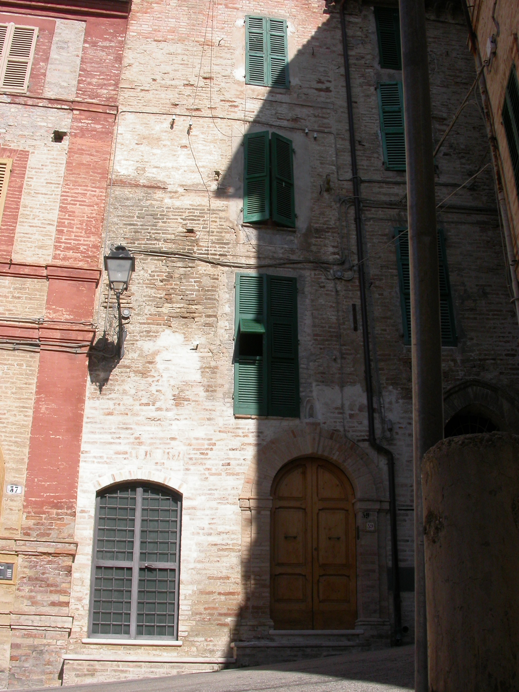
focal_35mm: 38
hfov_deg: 37.7
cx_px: 260
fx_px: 760
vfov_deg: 49.0
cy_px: 346
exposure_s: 1/349
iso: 100
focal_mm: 7.85
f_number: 7.5
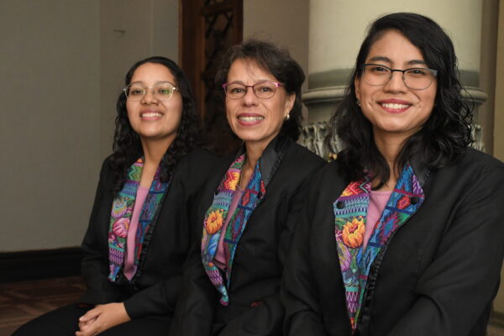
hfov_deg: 33.4
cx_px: 252
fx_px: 840
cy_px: 168
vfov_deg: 22.6
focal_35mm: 60
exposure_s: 1/160
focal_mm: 40
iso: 4000
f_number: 8
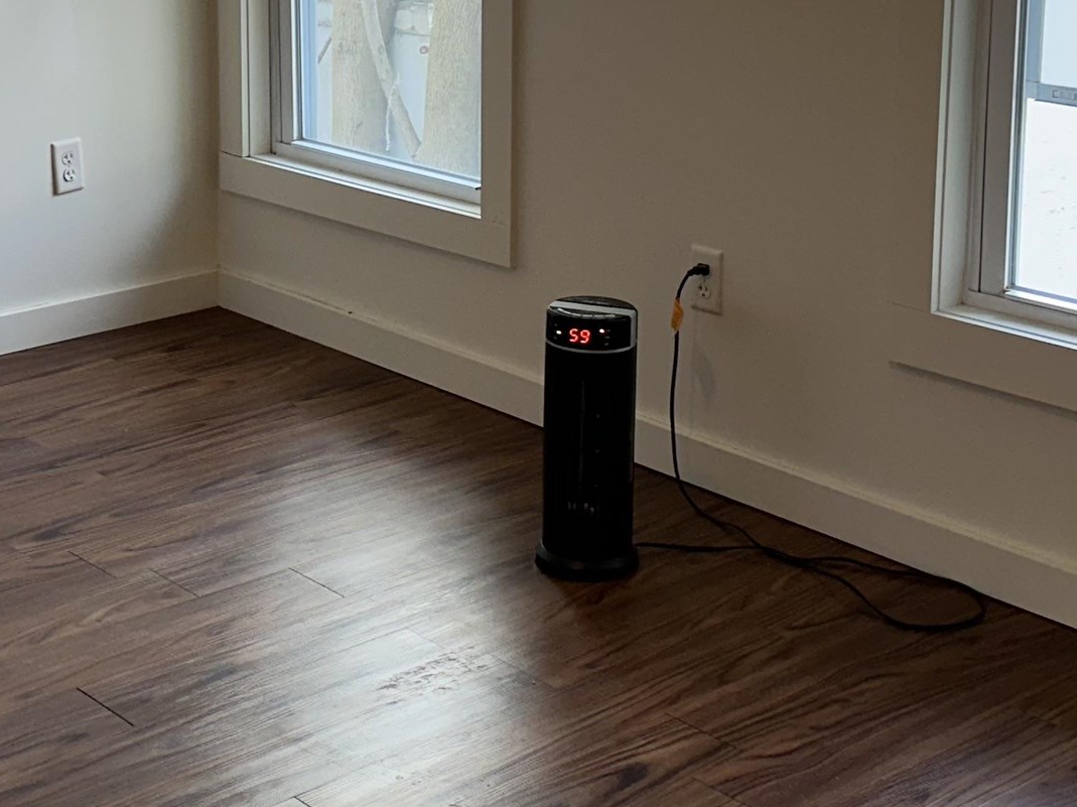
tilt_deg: -10.7
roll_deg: -0.5
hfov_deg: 28.0
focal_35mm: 69
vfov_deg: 21.0
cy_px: 127
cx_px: 352
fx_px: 2146
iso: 125
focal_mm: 6.86
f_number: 1.78
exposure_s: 1/120
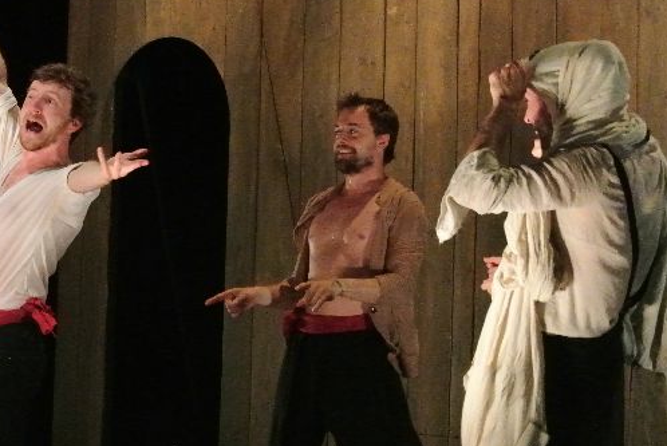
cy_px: 254
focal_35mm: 130
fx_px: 2411
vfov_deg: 10.6
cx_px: 161
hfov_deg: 15.7
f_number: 4.5
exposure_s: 1/400
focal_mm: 30
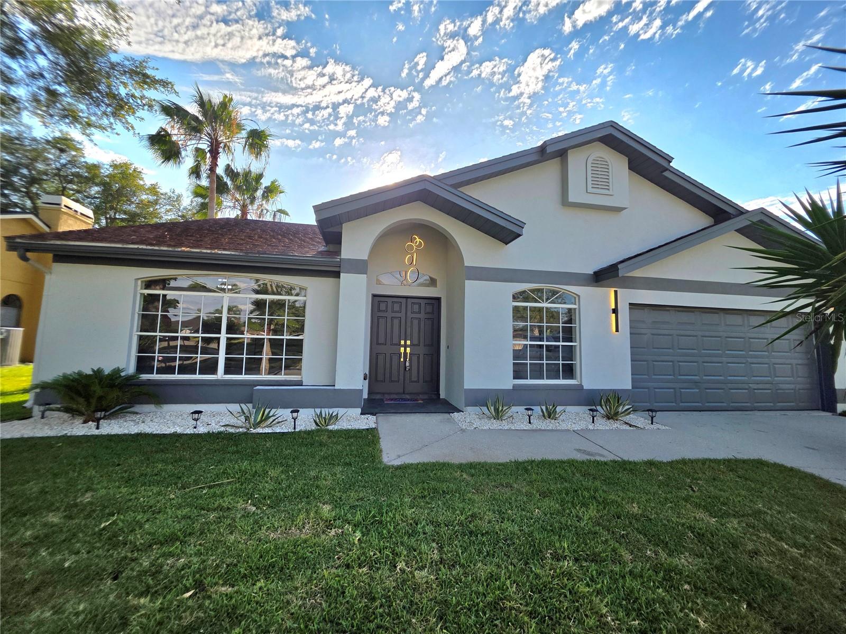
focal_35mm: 13
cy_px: 317
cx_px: 423
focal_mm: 2.2
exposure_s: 1/1667
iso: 40
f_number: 1.9
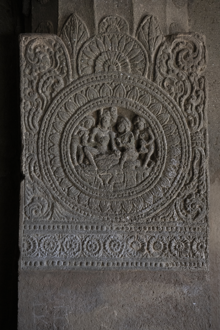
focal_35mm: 32
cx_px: 110
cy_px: 165
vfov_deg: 58.7
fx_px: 293
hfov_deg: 41.1
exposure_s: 1/100
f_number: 5.6
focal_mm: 32
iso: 2500
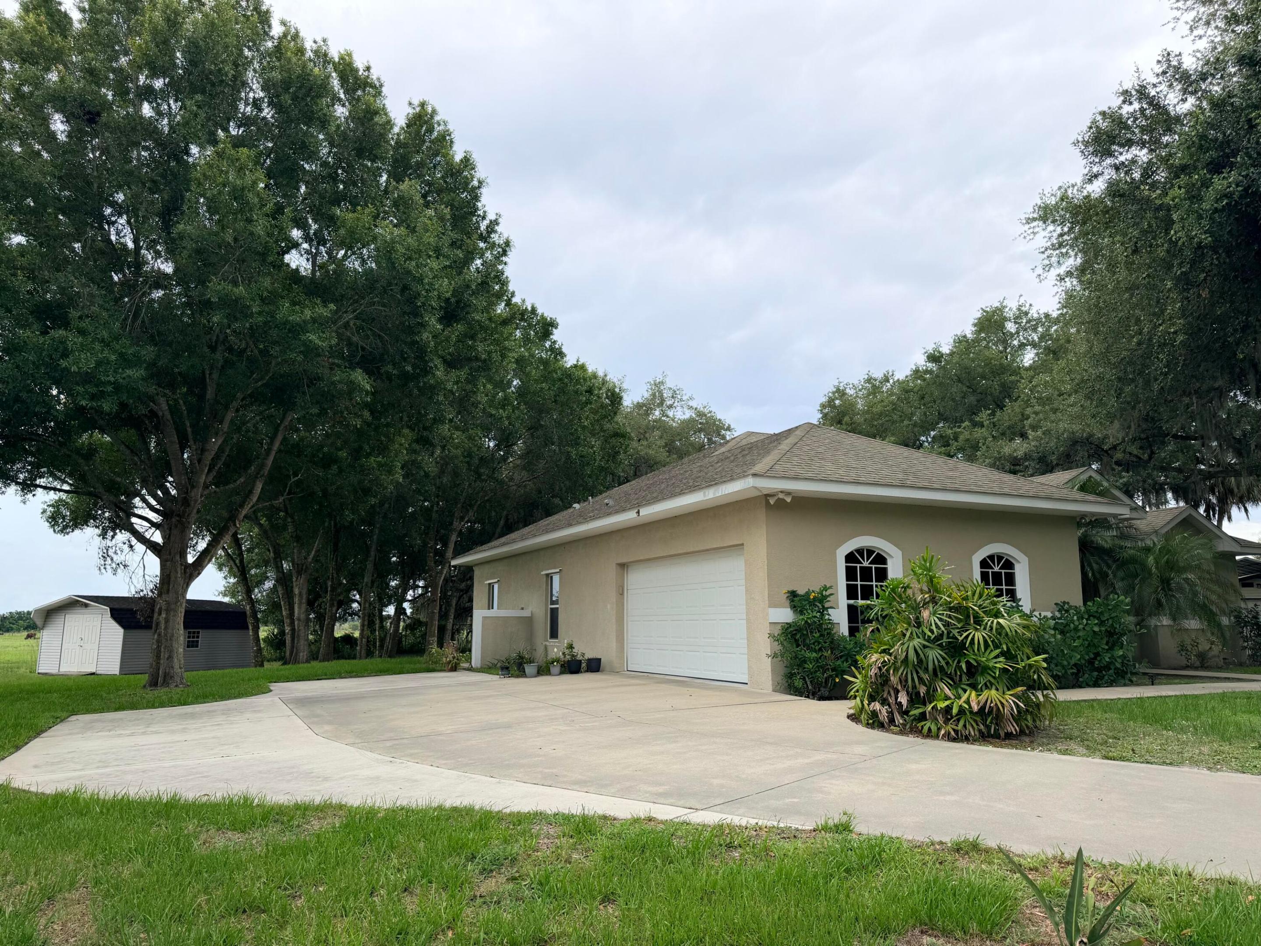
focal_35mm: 24
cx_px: 630
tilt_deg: +9.3
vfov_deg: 56.8
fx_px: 874
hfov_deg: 71.6
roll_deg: +1.2
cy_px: 473
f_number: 1.78
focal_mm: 6.76
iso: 80
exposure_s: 1/1585
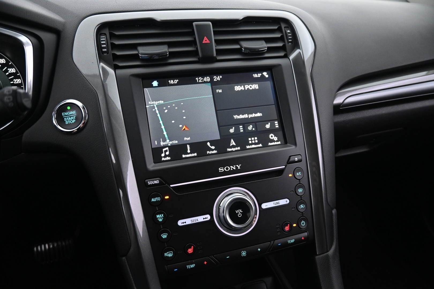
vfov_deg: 53.1
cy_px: 144
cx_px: 217
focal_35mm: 24
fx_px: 289
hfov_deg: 73.7
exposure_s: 1/25
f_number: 3.5
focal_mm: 16
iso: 1600
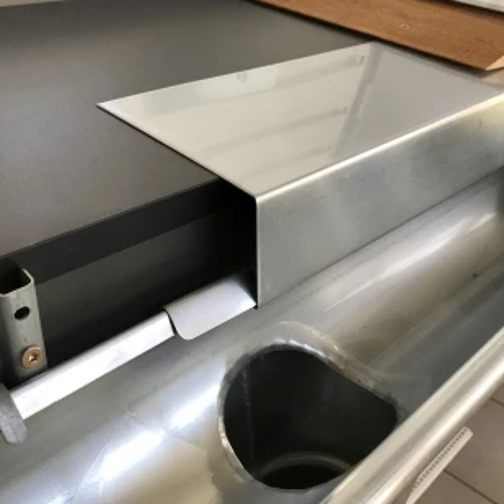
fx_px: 560
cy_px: 254
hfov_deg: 48.5
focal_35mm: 34
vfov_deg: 48.5
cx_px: 252
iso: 25
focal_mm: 3.99
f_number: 1.8
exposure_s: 1/33
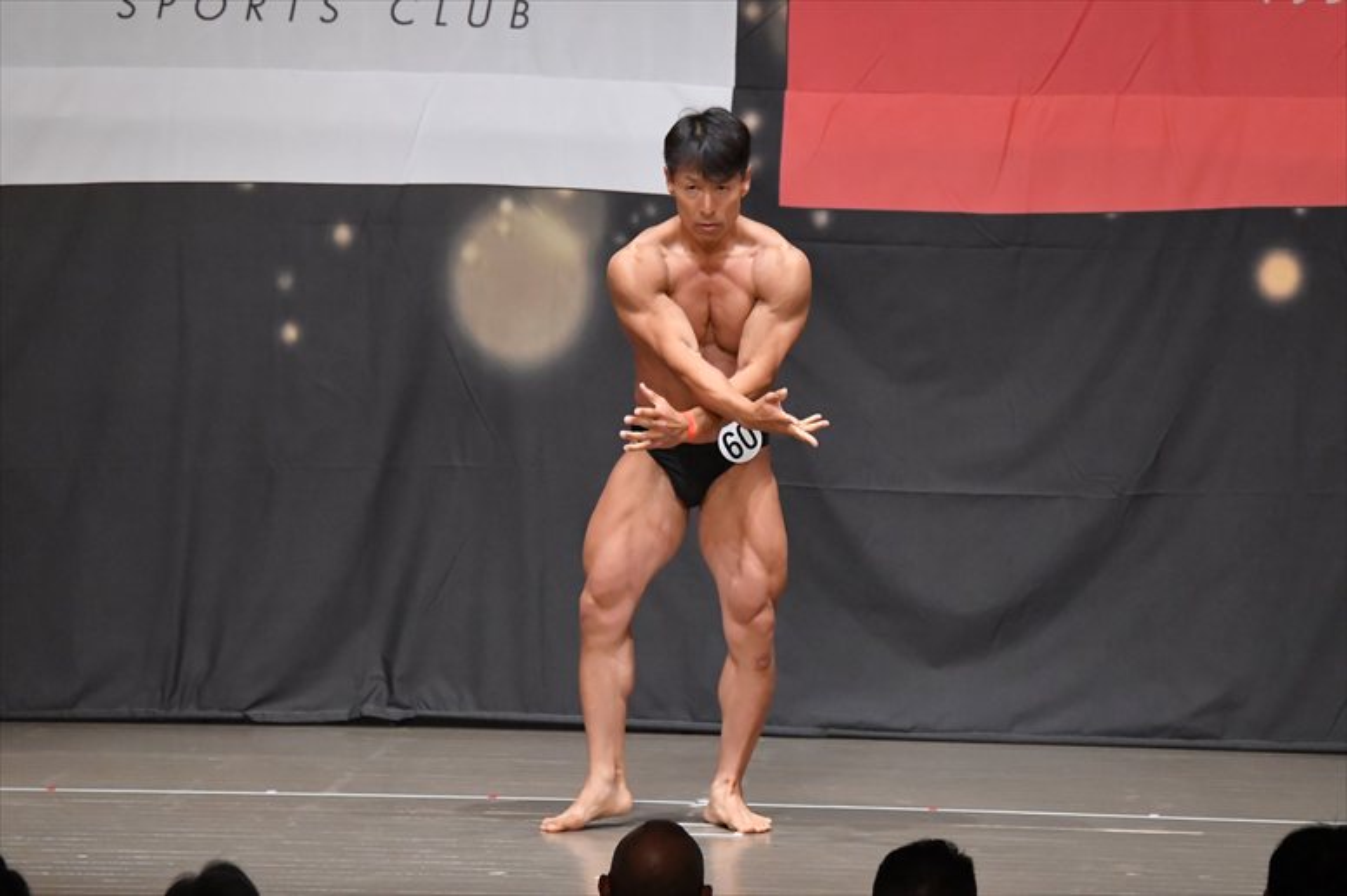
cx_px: 674
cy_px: 448
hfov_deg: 9.5
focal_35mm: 217
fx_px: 8116
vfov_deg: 6.3
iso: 6400
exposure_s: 1/400
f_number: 5.6
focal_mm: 145
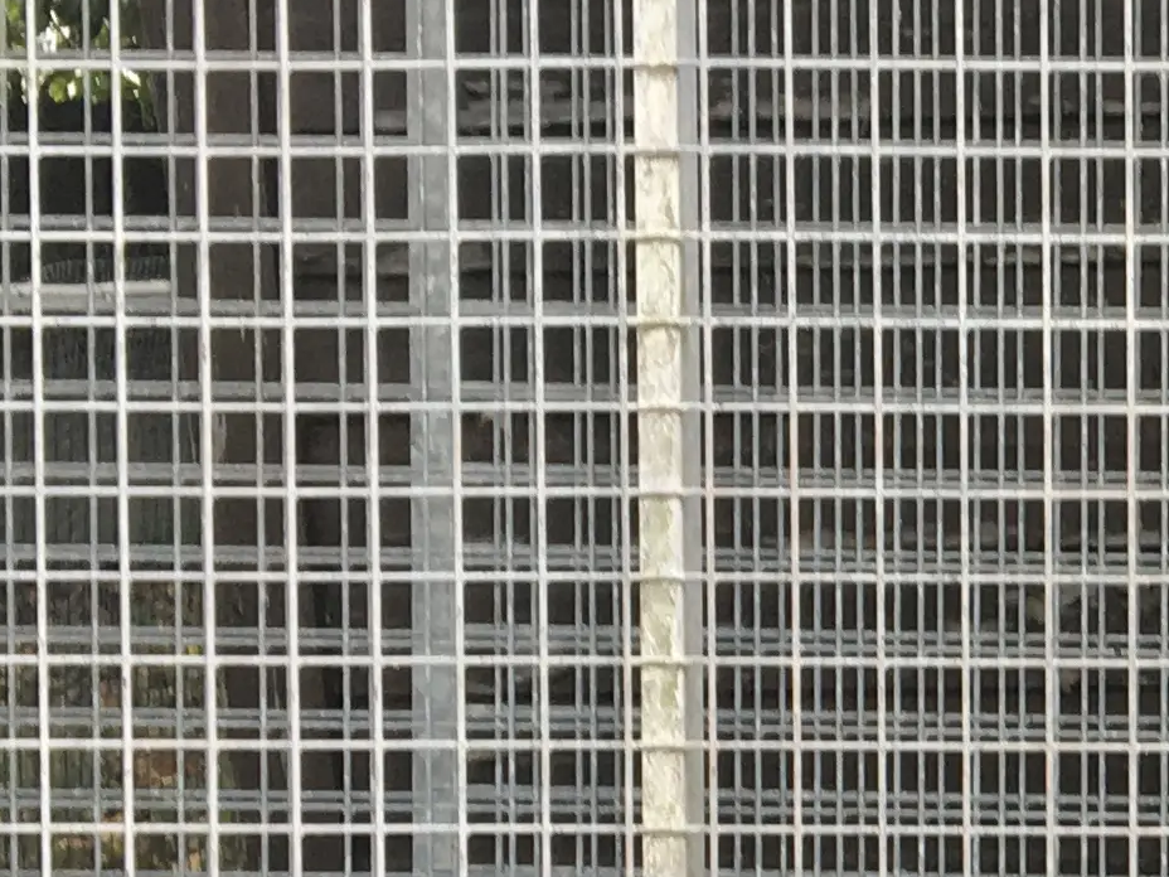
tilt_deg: -12.3
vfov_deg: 11.5
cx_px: 1658
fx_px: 4255
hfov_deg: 14.7
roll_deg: +0.9
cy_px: 1124
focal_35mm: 126
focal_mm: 4.15
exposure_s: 1/50
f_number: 2.2
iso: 32
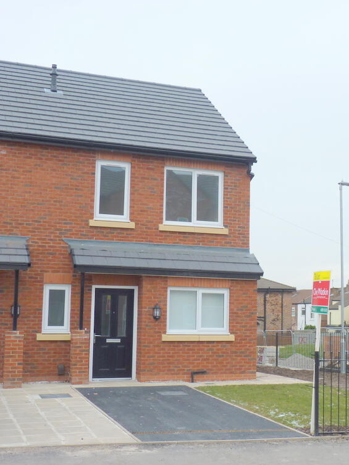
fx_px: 713
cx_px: 262
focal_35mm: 53
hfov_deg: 27.1
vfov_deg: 36.2
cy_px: 236
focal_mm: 6.9
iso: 80
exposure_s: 1/200
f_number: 3
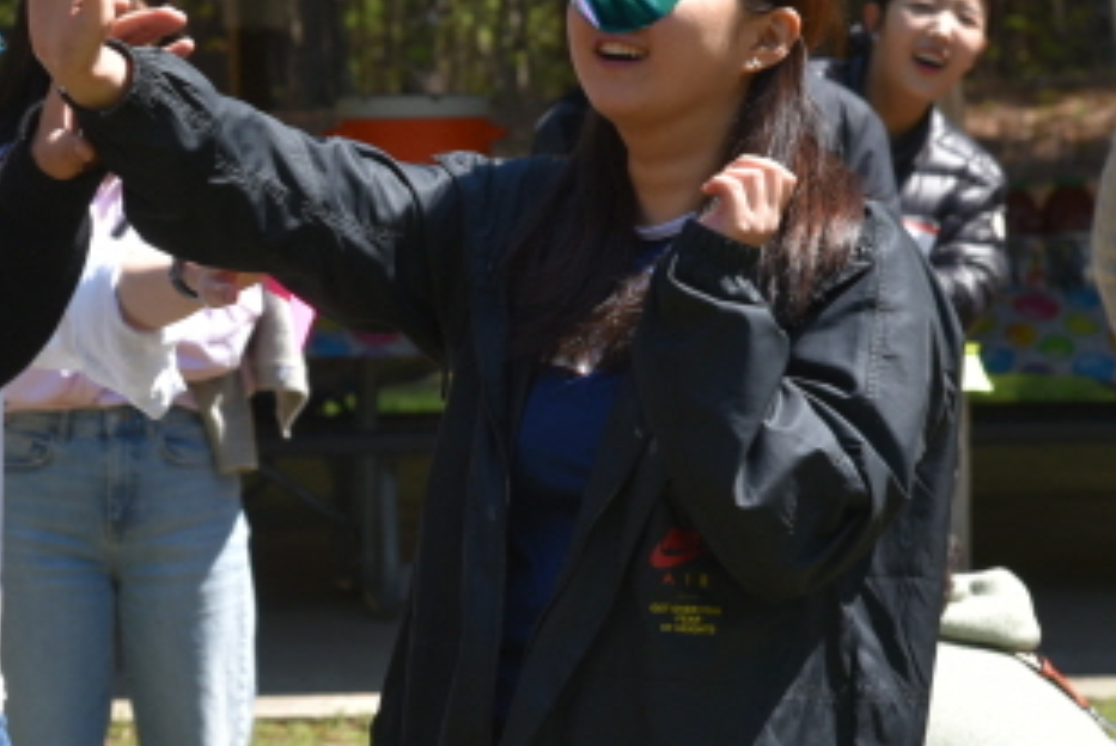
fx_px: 7571
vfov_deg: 5.6
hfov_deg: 8.4
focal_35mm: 244
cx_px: 183
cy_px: 402
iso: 250
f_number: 8
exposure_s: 1/250
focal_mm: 95
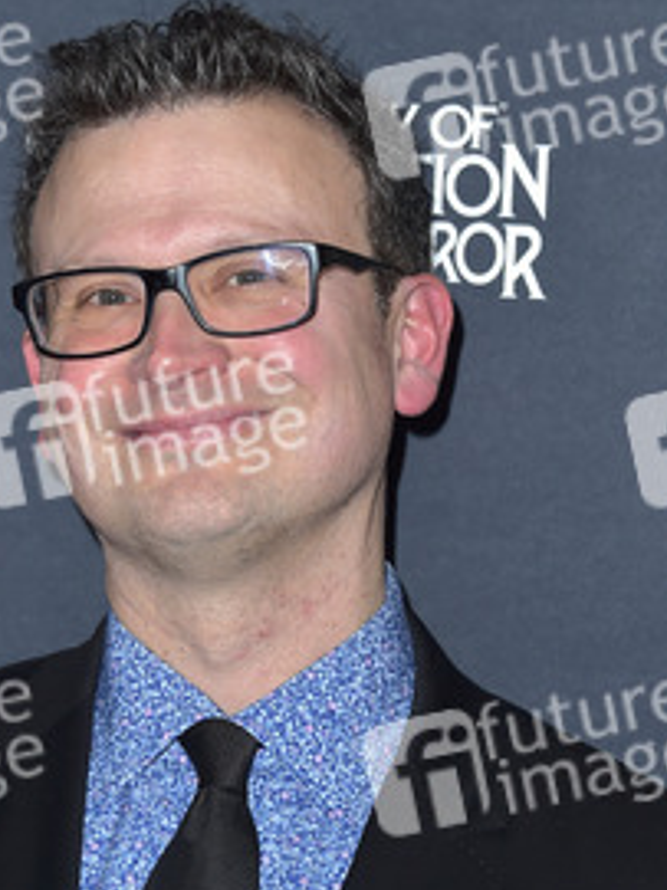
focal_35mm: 142
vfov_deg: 13.9
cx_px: 235
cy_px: 594
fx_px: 3651
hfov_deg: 10.4
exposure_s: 1/250
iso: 250
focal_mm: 100
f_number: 6.3
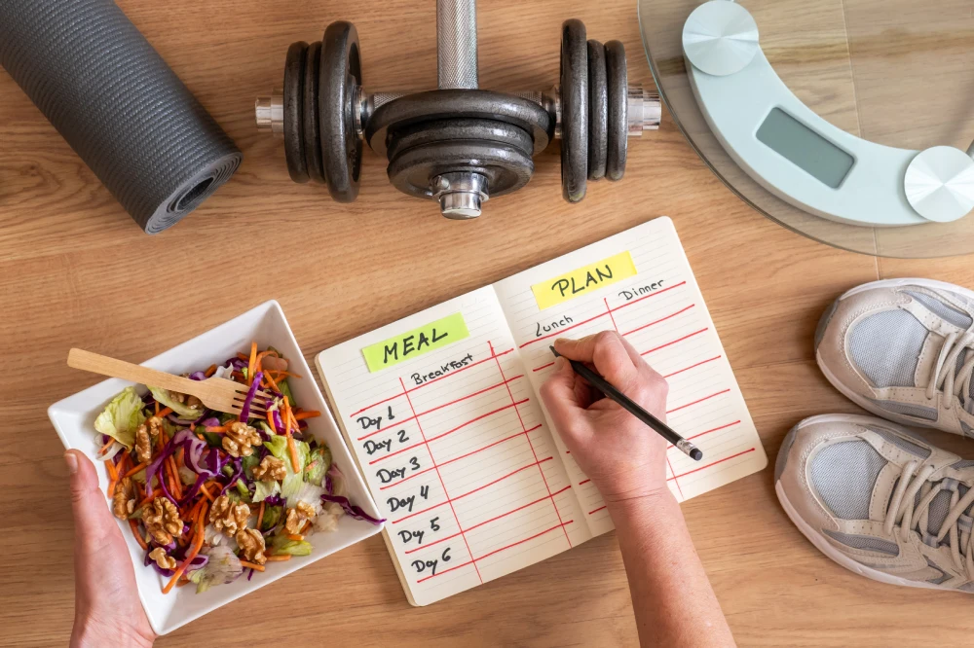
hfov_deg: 38.2
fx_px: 1406
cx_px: 487
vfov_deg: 26.0
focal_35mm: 52
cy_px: 324
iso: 500
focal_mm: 35
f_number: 5
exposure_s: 1/80
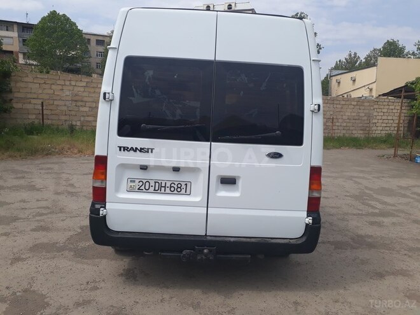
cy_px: 158
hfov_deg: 65.3
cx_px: 210
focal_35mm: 27
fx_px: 328
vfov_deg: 51.4
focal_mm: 3.6
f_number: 1.9
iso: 40
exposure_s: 1/1972
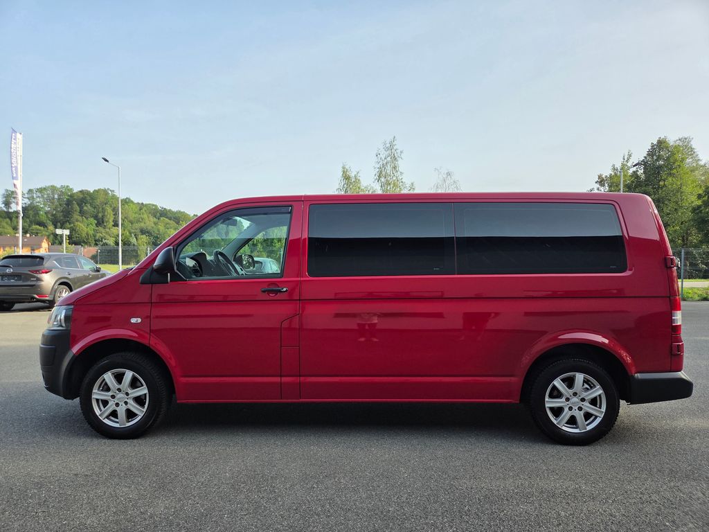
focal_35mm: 23
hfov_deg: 73.9
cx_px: 354
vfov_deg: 58.9
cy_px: 266
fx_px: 471
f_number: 1.8
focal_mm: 5.4
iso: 80
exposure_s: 1/2151
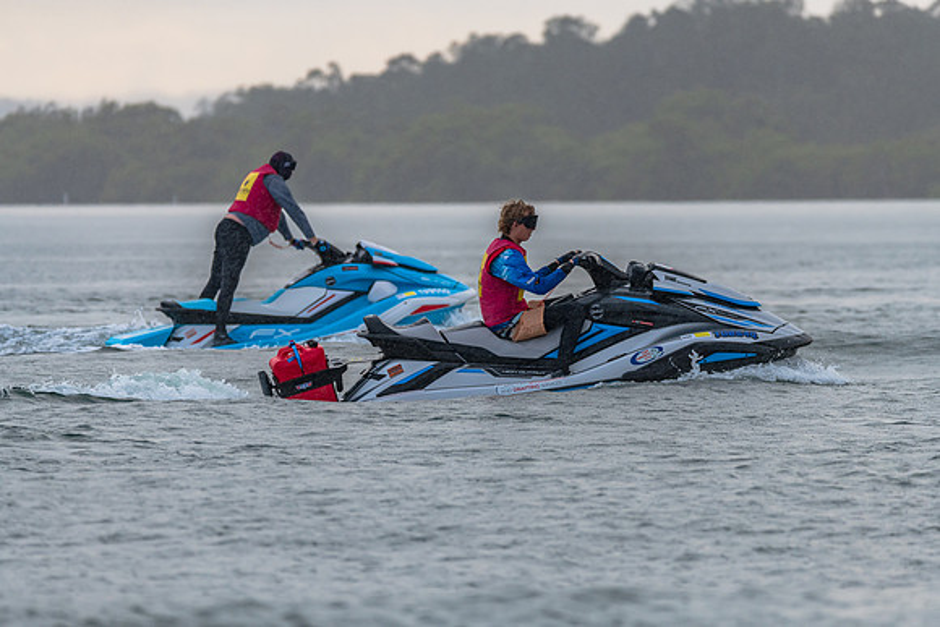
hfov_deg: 5.8
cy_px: 314
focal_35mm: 353
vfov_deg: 3.9
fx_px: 9218
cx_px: 472
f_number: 6
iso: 800
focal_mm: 350
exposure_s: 1/500
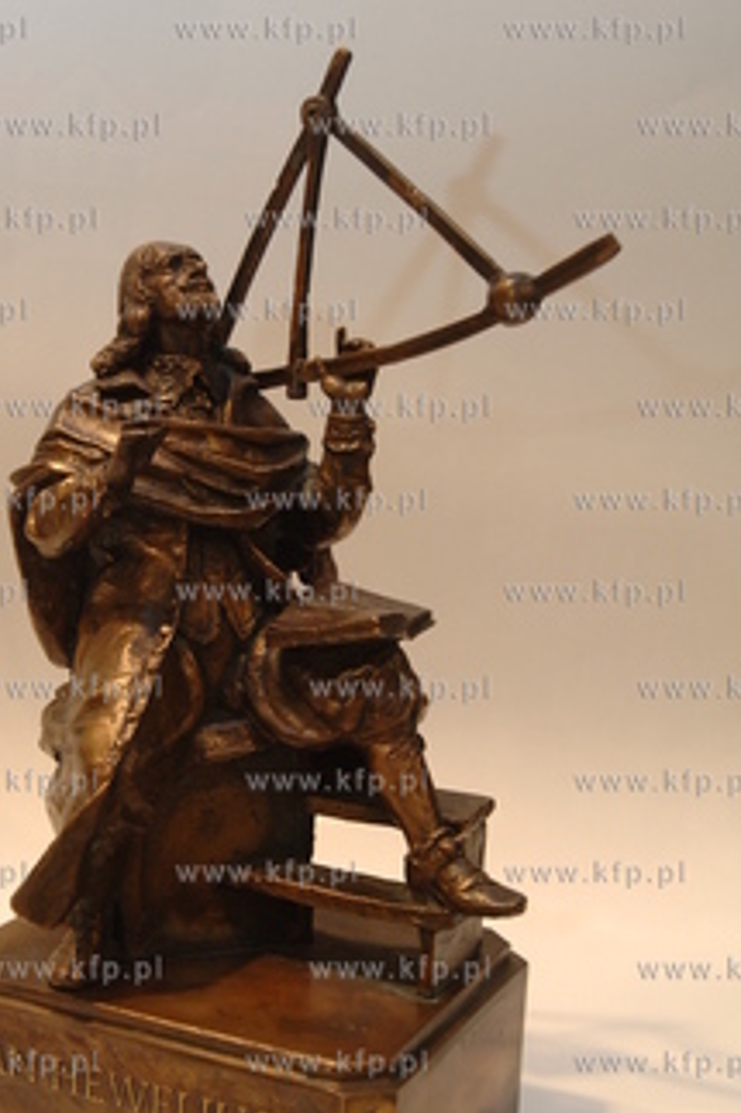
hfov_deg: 25.9
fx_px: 1607
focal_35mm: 52
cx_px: 290
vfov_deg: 38.0
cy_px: 682
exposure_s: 1/25
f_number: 5
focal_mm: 28
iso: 400
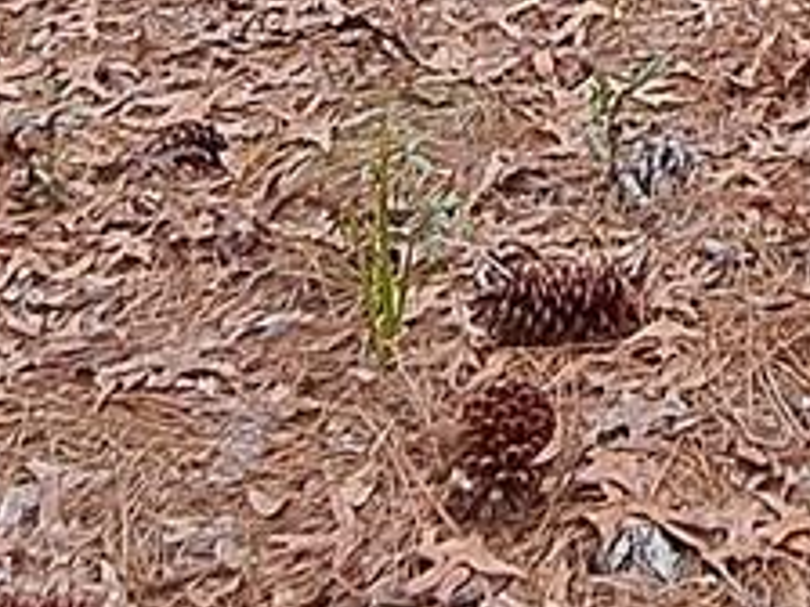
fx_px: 2176
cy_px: -676
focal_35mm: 93
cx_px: 937
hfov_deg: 20.0
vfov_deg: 13.3
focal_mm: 1.74
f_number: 2.2
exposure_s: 1/120
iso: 50
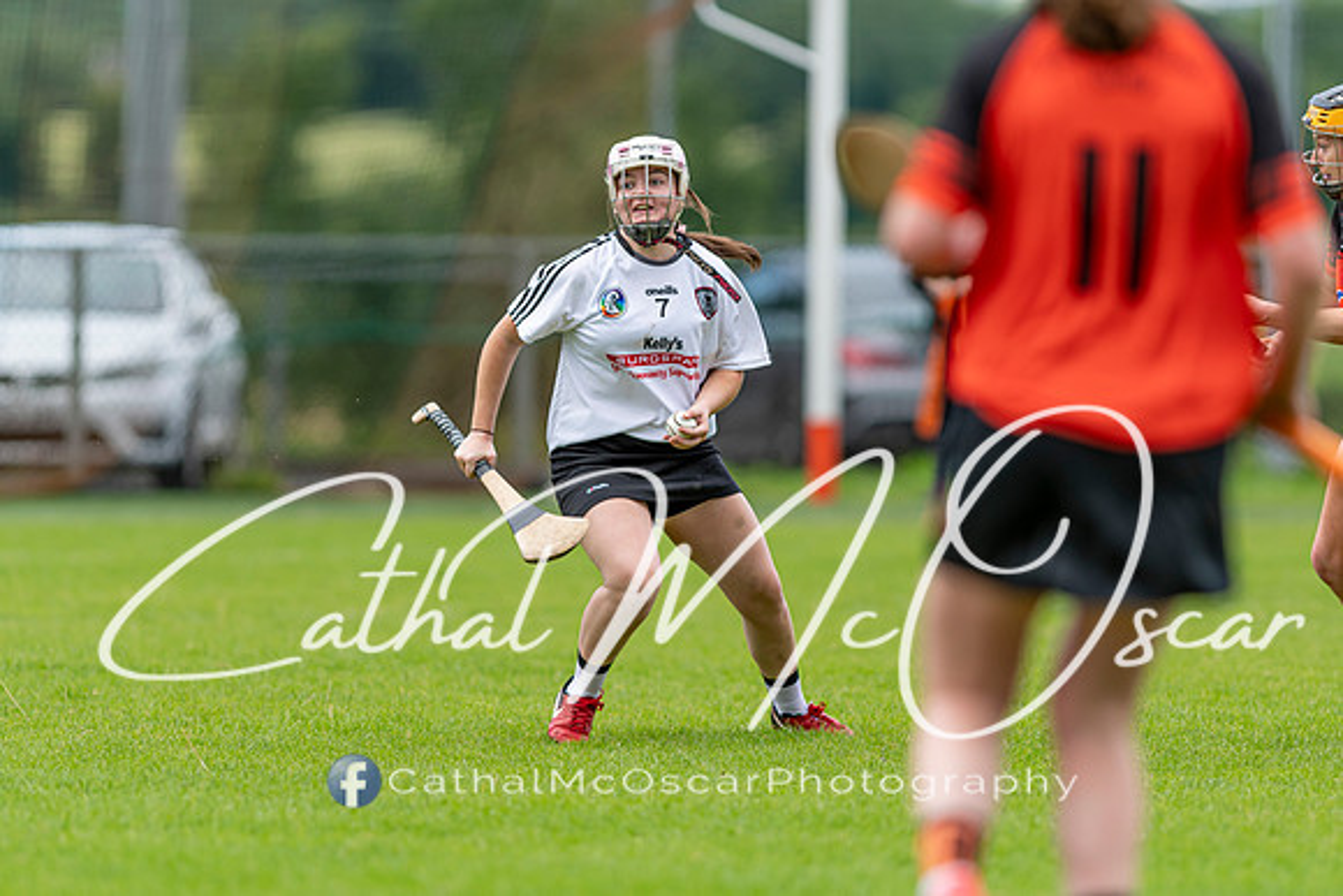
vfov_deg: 3.1
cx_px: 672
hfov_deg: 4.6
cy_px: 448
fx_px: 16791
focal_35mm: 450
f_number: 2.8
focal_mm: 300
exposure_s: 1/1000
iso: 110
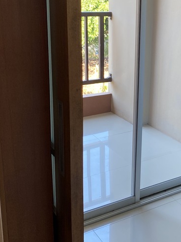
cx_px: 157
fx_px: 370
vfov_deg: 36.0
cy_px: 95
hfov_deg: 26.7
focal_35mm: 53
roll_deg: -3.0
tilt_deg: -16.1
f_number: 1.8
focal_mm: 4.25
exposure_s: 1/121
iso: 80
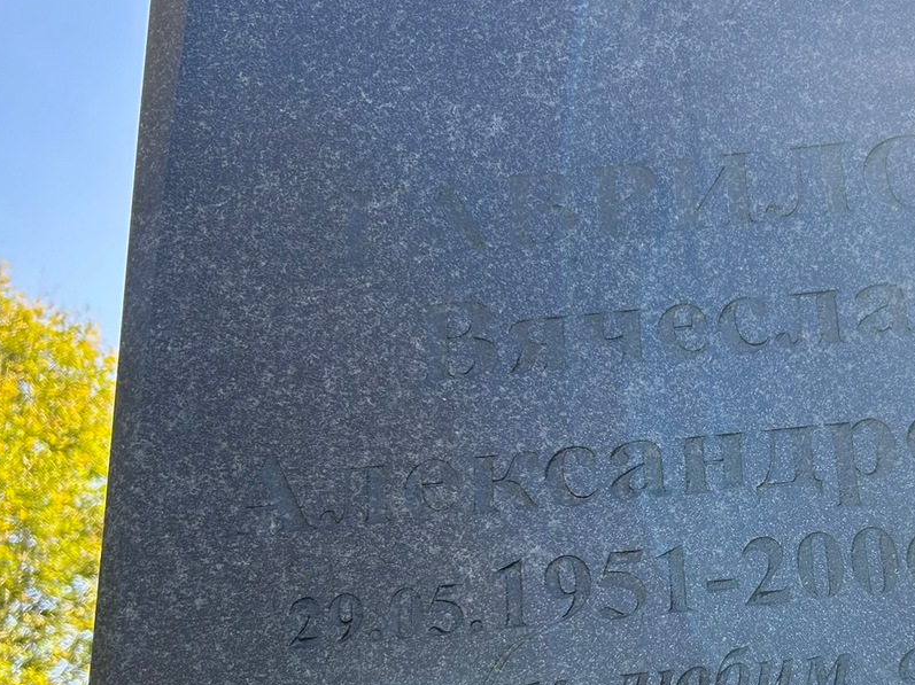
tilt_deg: +18.0
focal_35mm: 47
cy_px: 556
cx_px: 758
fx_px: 1242
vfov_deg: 30.1
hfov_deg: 38.6
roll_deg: +5.0
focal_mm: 5.7
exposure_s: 1/342
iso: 50
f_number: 1.5
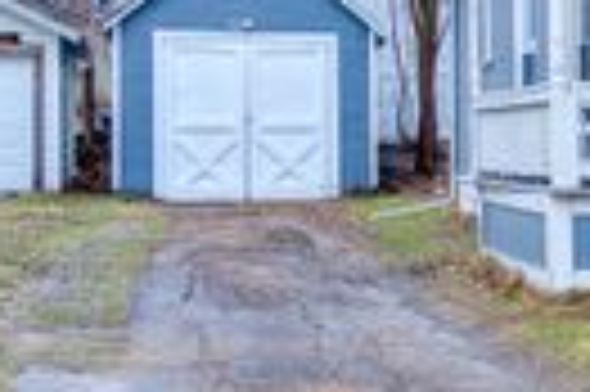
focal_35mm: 107
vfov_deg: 12.5
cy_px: -81
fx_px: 1751
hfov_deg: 17.4
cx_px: 856
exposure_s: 1/250
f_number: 2.8
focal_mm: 28
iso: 200
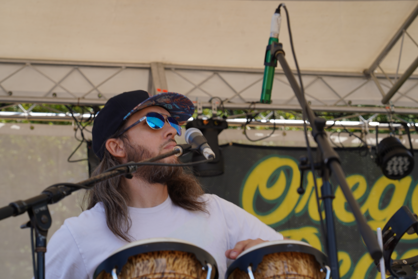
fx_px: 1219
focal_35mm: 105
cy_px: 140
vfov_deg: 13.0
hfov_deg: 19.5
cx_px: 209
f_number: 8
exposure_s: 1/160
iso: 125
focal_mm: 105
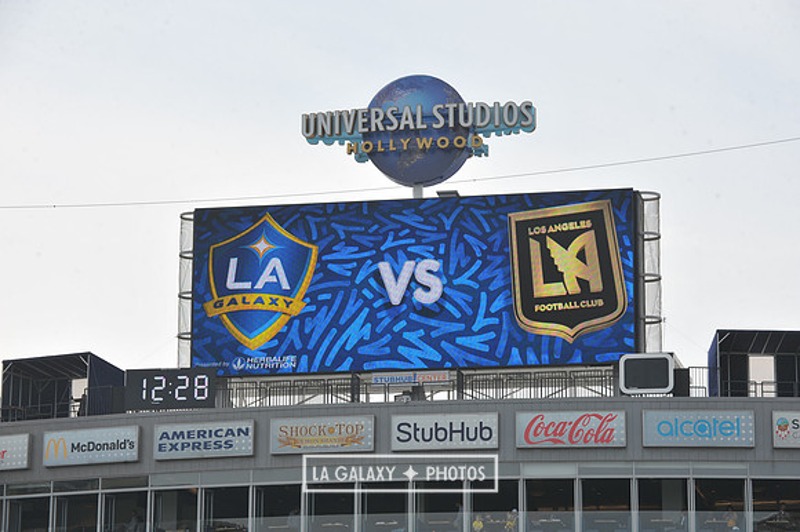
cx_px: 400
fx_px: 2776
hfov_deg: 16.4
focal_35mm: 125
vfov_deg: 11.0
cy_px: 266
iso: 200
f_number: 10
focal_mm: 125
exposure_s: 1/400
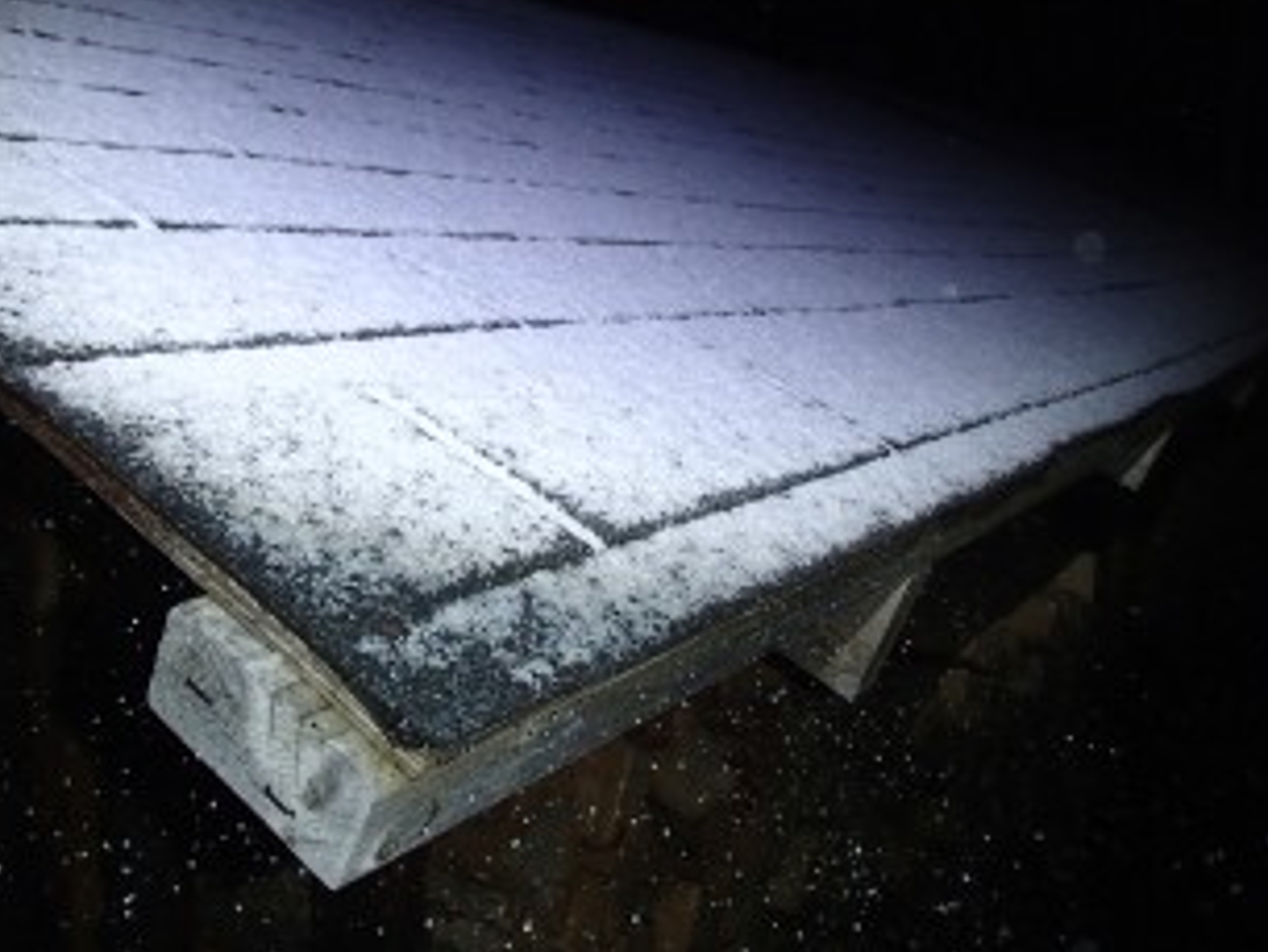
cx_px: 532
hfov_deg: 55.1
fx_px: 1209
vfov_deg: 42.8
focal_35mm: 33
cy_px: 399
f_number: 3.9
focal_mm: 5
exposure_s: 1/30
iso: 400
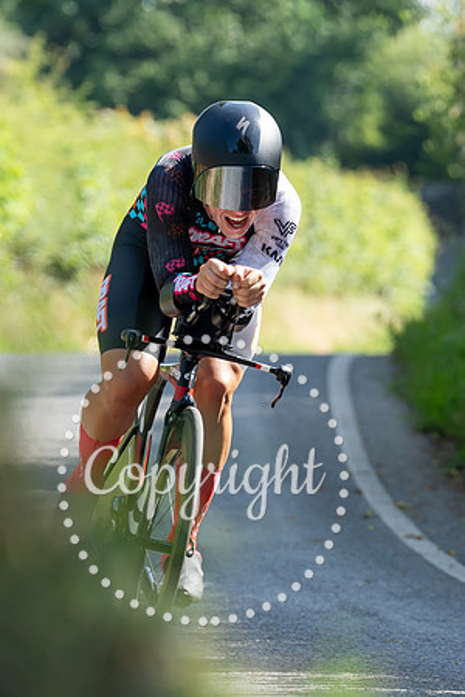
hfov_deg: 2.6
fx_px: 10125
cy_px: 477
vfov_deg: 3.9
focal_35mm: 523
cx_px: 221
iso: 640
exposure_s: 1/1000
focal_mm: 180
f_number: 4
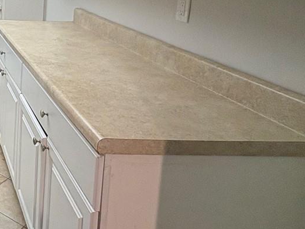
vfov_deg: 31.2
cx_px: -68
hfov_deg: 34.3
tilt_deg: -6.4
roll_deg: -0.2
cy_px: 1
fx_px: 379
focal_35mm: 43
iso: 125
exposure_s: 1/120
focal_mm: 2.22
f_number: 2.2
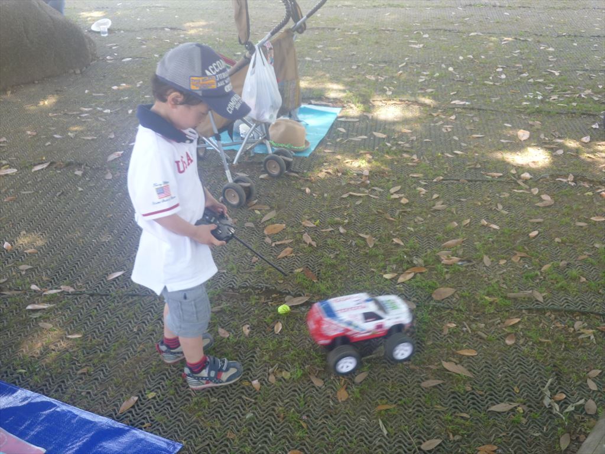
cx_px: 302
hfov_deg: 49.0
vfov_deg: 37.7
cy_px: 227
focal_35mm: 38
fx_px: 664
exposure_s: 1/40
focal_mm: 6.8
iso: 80
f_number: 3.5
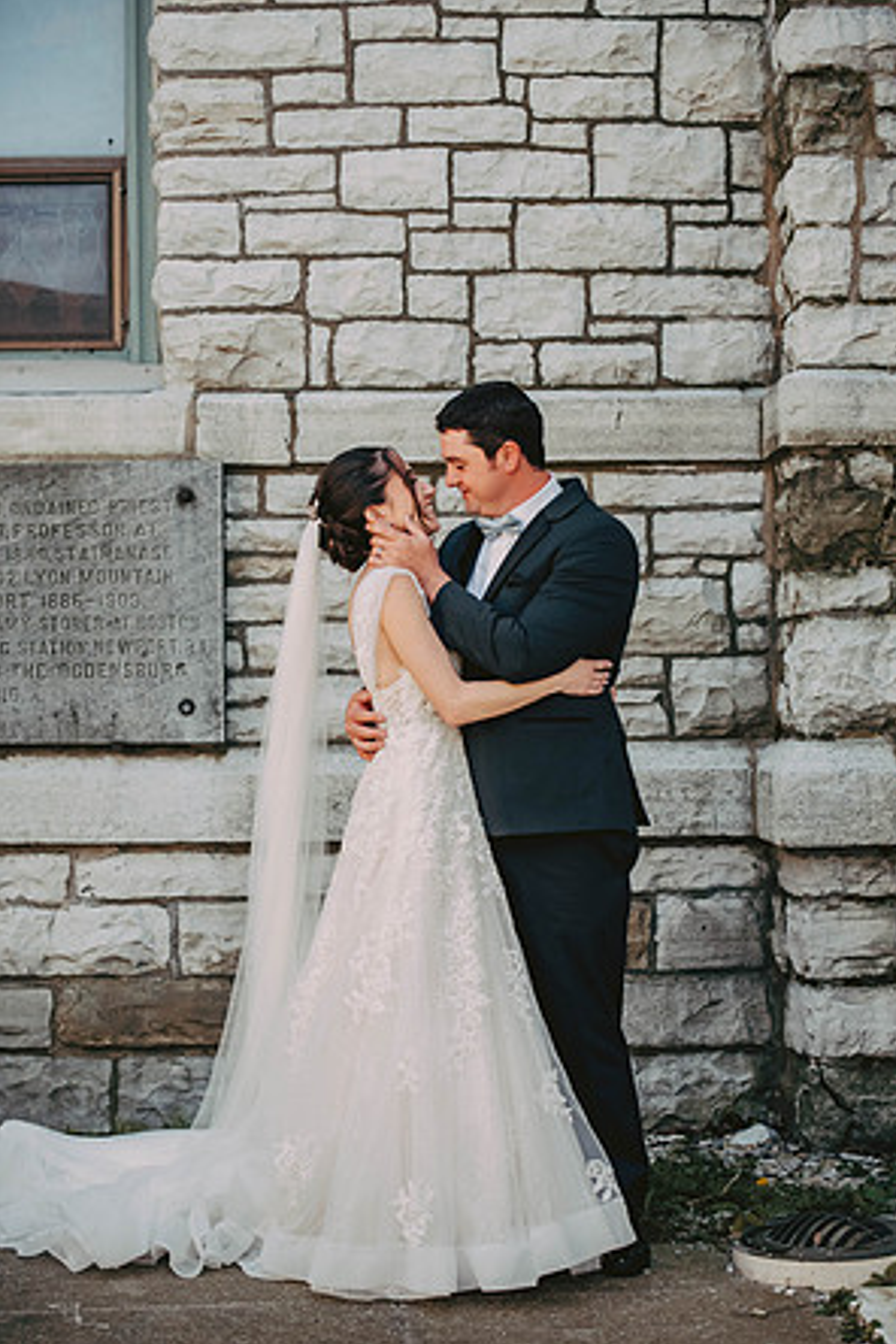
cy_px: 672
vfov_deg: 28.5
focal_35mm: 71
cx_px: 451
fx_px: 2650
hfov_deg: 19.2
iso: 1600
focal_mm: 70
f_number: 2.8
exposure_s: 1/2000
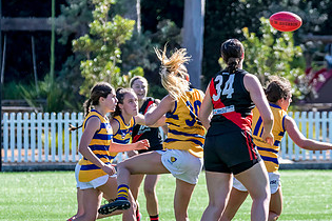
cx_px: 233
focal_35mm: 615
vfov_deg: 2.2
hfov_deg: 3.4
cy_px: 146
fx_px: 5671
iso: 800
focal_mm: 250
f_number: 6.3
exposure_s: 1/1600
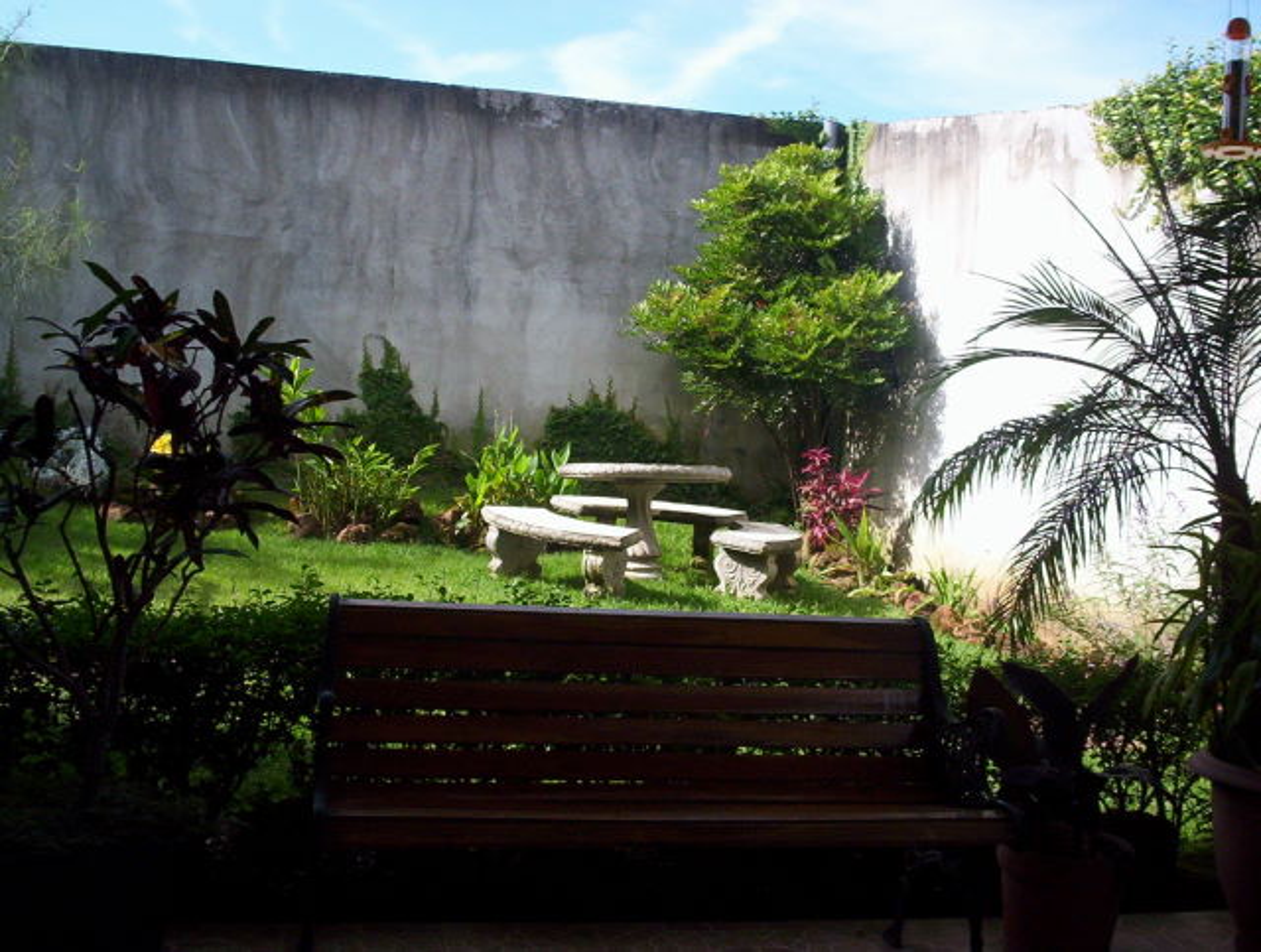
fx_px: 1387
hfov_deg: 48.9
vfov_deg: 37.9
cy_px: 476
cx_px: 630
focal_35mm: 38
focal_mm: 4.99
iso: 100
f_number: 4.5
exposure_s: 1/295
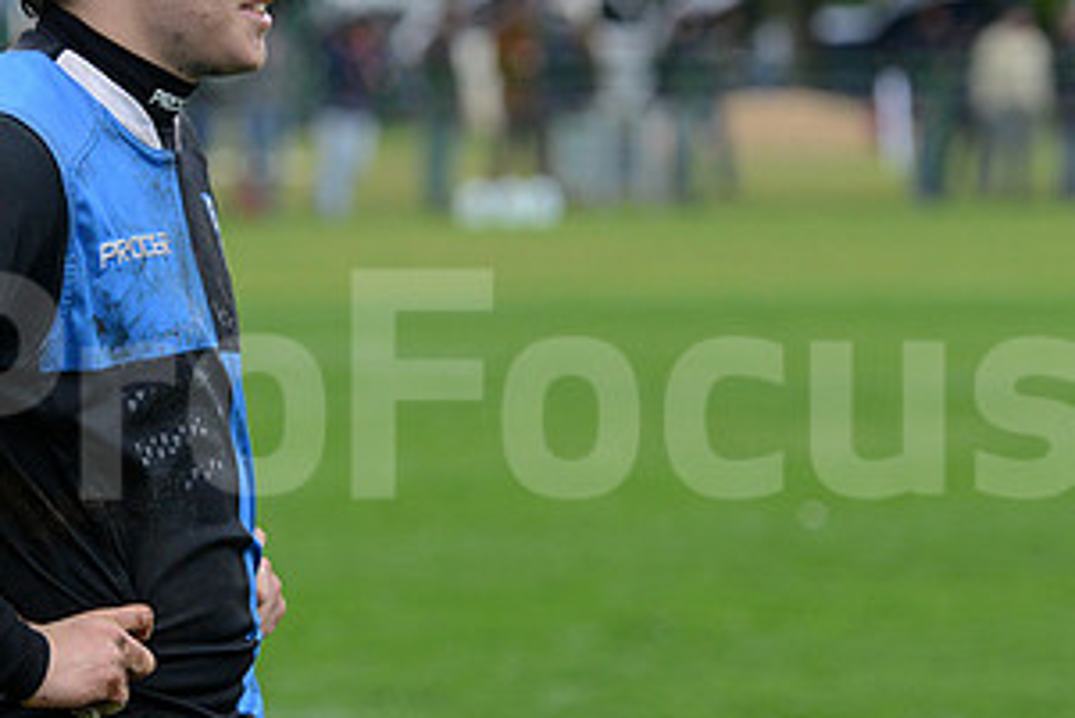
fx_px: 7767
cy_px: 377
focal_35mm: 260
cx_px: 196
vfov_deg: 5.3
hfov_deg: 7.9
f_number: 4
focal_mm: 135
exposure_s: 1/500
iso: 1250
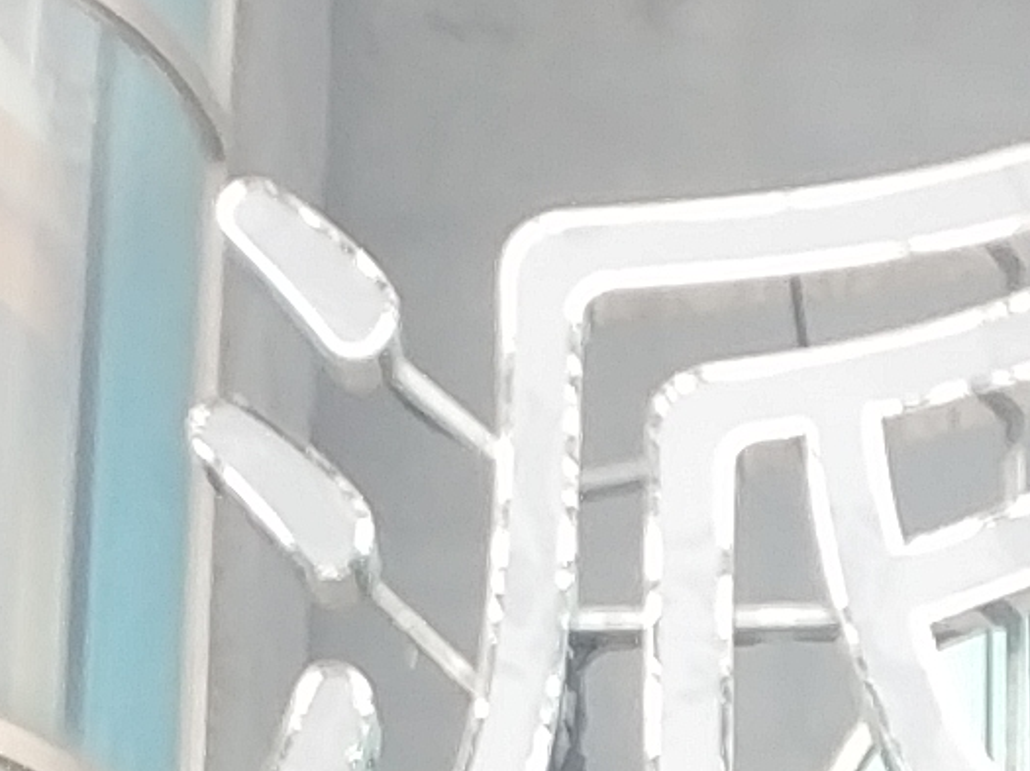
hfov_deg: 8.1
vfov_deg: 5.6
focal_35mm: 244
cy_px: 2590
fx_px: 7255
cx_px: 938
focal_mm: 4.5
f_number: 2
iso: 106
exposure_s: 1/159
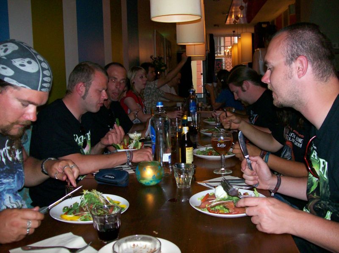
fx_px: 352
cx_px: 170
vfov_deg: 39.6
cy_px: 126
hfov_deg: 51.4
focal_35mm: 36
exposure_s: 1/64
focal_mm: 6
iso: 140
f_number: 2.7
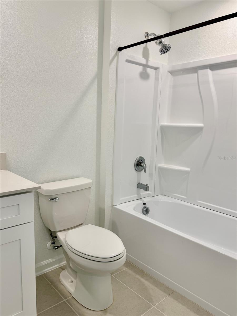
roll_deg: +0.6
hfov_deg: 56.8
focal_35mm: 24
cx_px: 118
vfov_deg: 71.6
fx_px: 219
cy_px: 158
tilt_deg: -8.4
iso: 80
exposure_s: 1/120
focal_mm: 6.76
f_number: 1.78
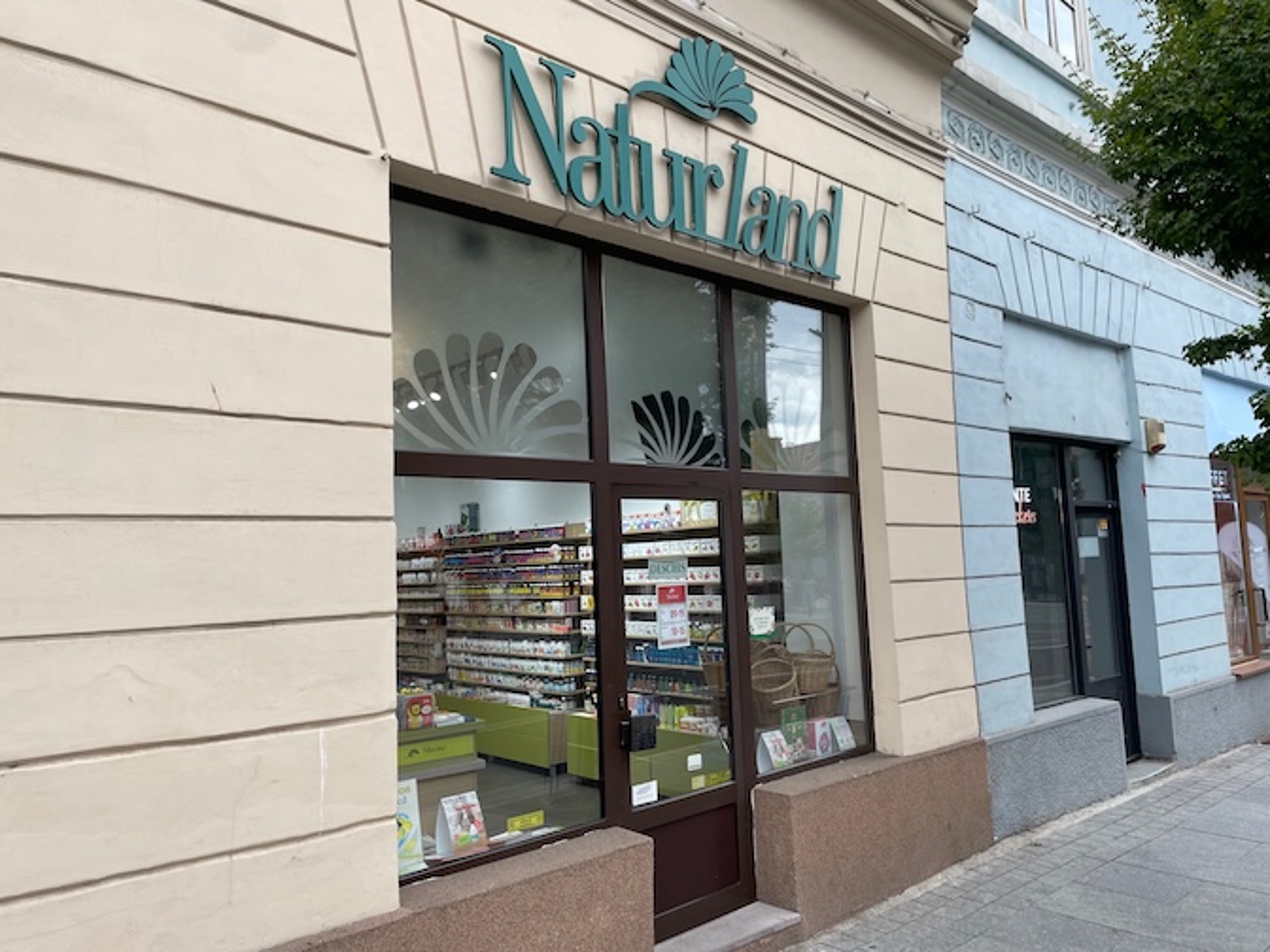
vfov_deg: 53.1
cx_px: 635
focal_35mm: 26
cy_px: 476
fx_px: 954
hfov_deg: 67.3
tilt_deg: +5.7
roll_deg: +2.1
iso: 32
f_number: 1.6
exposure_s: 1/156
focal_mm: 4.2
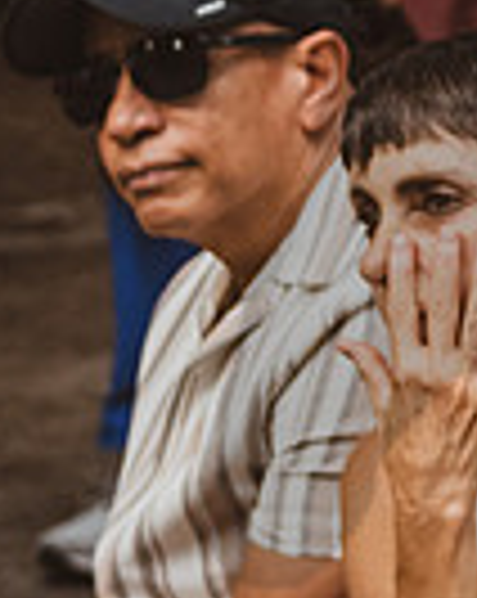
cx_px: 1389
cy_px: -123
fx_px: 4493
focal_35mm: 254
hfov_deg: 5.7
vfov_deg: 7.6
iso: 1250
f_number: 3.5
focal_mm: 50
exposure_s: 1/2000
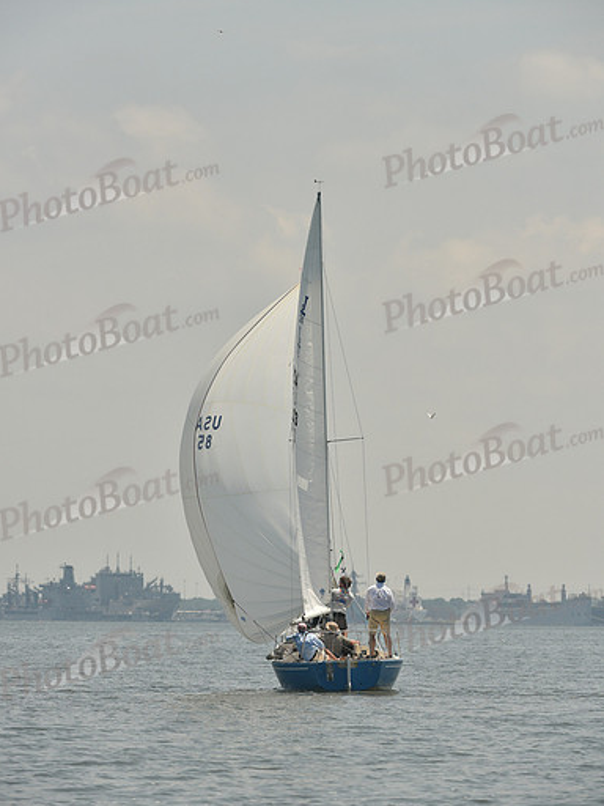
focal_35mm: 294
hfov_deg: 5.1
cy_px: 397
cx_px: 301
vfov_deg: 6.7
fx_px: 6840
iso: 320
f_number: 8
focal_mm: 270
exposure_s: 1/1600
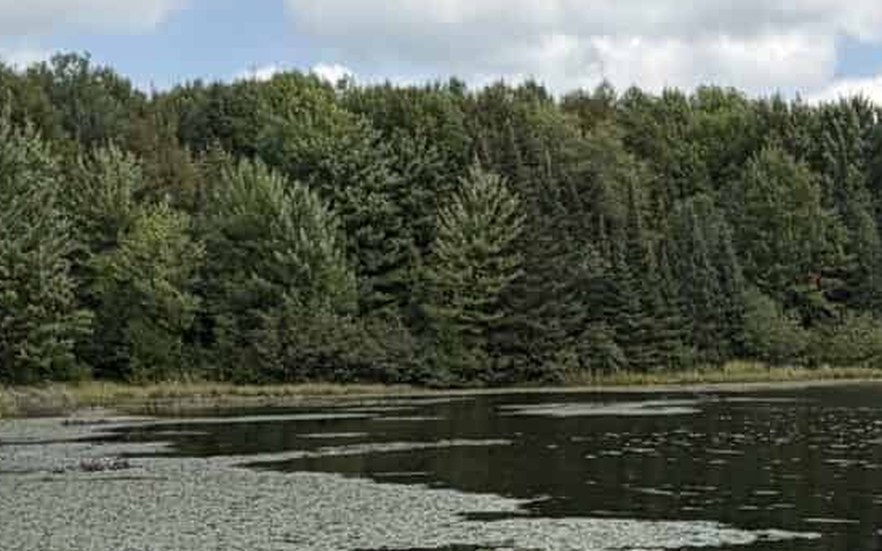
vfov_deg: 18.8
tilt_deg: -0.9
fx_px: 1658
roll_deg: +0.3
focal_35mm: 69
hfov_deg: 28.9
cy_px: 368
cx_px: 744
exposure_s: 1/901
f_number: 2.2
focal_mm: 2.22
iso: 20
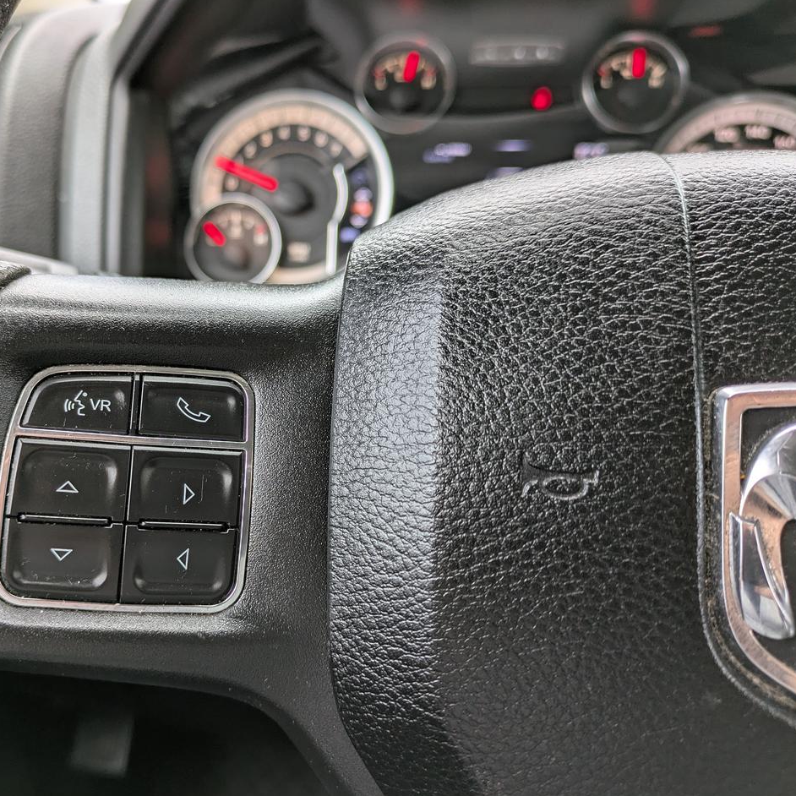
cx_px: 280
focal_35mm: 30
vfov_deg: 54.0
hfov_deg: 53.2
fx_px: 780
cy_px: 401
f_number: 1.89
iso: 78
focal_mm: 5.43
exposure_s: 1/100
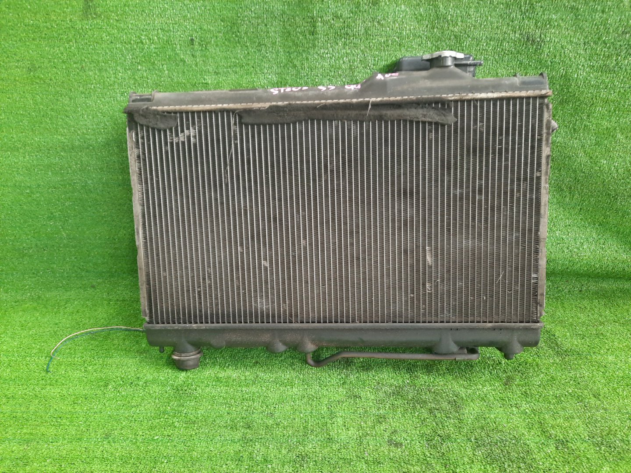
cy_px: 236
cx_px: 316
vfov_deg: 54.9
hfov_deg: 69.4
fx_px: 456
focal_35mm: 25
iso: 299
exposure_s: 1/50
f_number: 2
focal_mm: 4.6
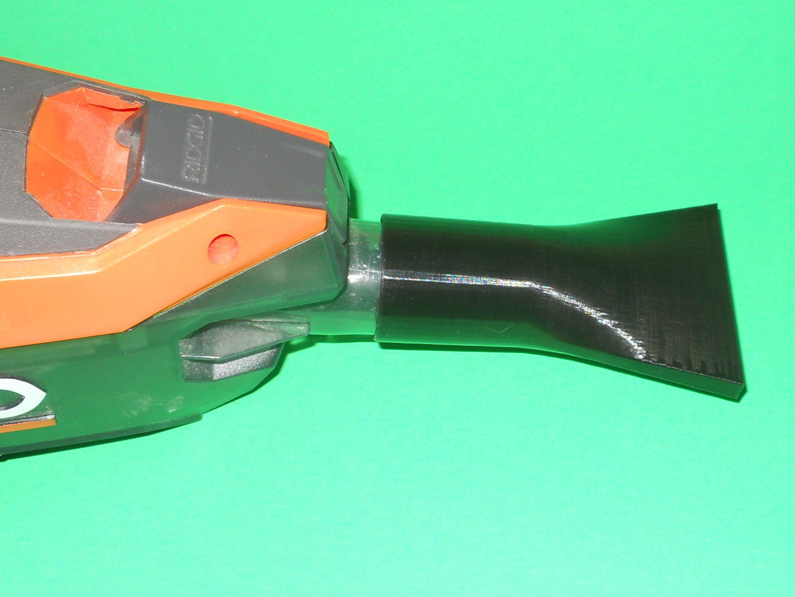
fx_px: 644
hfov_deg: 63.4
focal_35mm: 28
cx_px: 398
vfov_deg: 49.8
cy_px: 298
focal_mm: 5
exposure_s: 1/25
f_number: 2.7
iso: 80
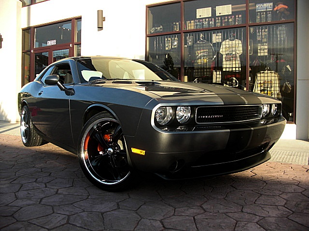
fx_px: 321
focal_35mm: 36
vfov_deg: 39.7
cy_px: 116
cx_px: 154
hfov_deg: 51.4
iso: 50
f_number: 2.8
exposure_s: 1/250
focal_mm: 6.3
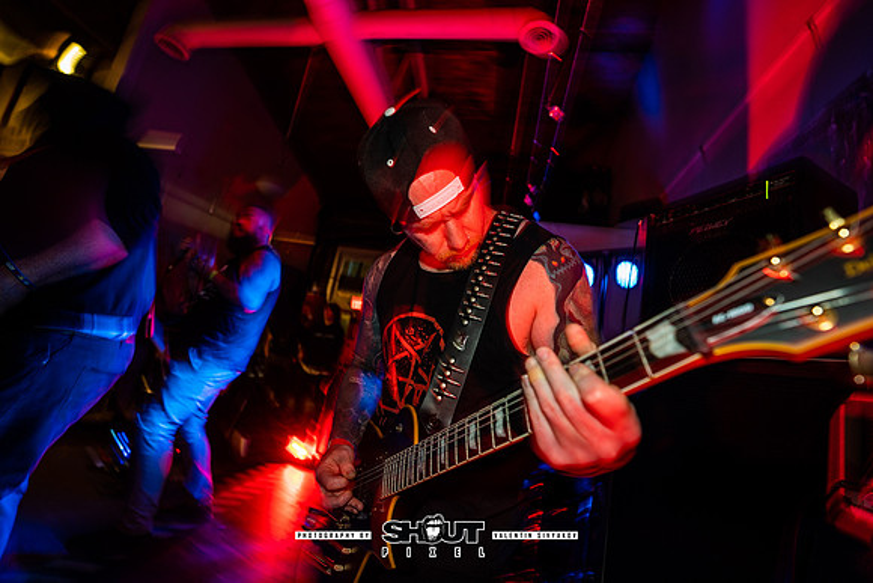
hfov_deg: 104.2
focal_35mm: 14
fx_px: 340
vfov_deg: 81.2
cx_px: 436
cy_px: 292
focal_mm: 14
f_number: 2.8
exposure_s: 1/8
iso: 160
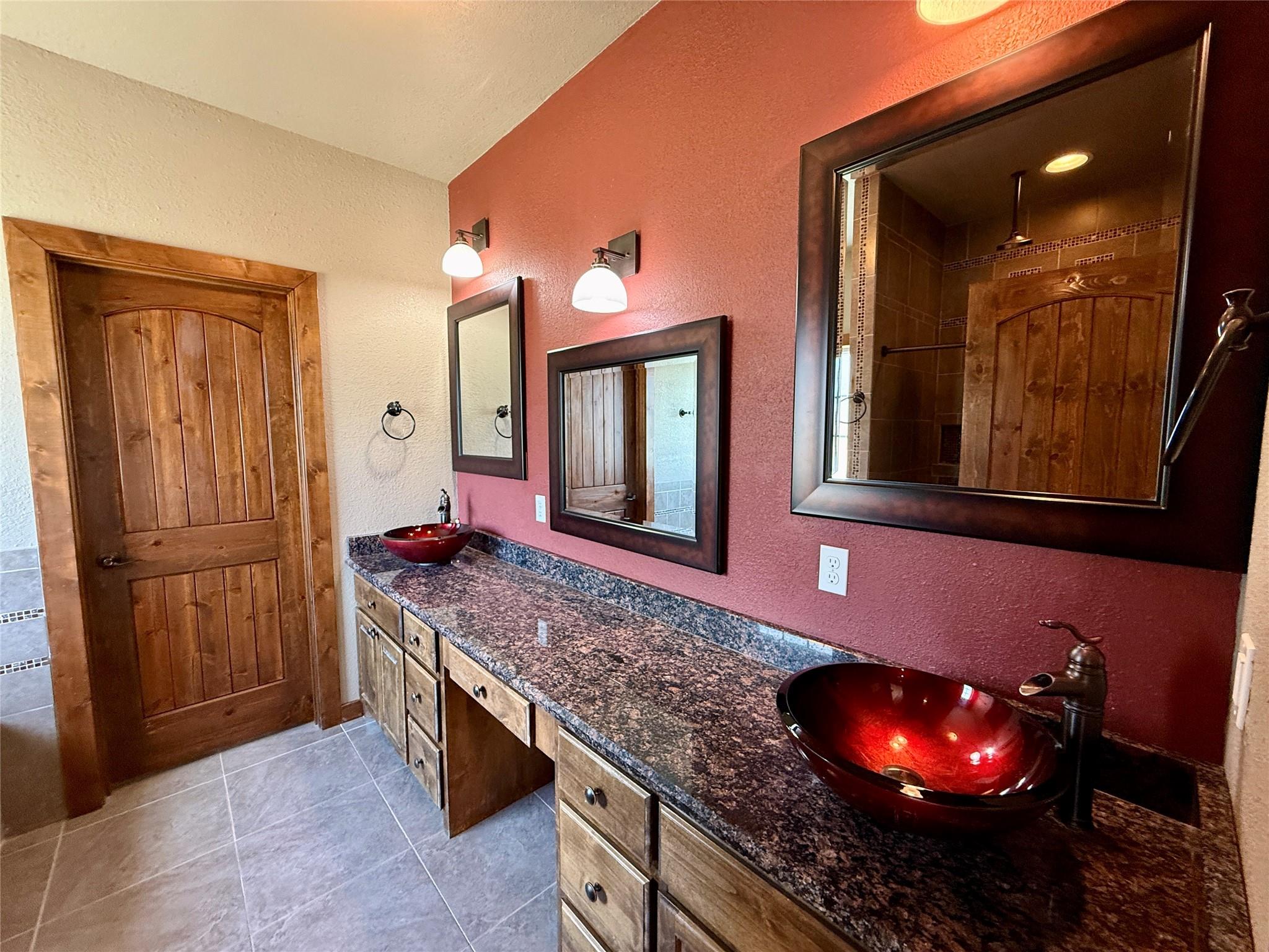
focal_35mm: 14
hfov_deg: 102.1
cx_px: 634
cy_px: 476
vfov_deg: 85.7
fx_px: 513
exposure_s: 1/60
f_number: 2.2
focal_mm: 2.22
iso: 250
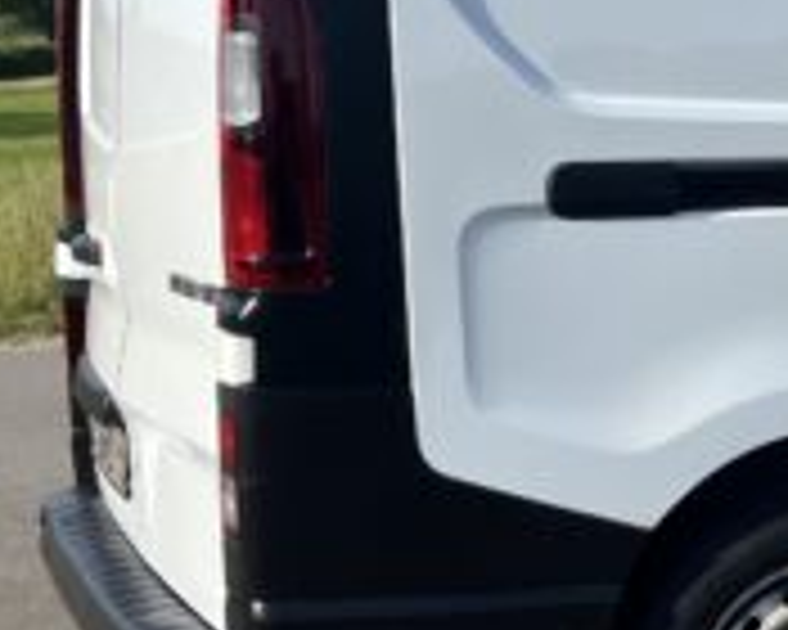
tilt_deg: -12.2
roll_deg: +1.2
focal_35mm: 87
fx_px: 2029
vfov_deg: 17.6
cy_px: 400
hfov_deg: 19.6
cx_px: 1117
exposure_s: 1/3049
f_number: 1.6
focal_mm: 5.1
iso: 50
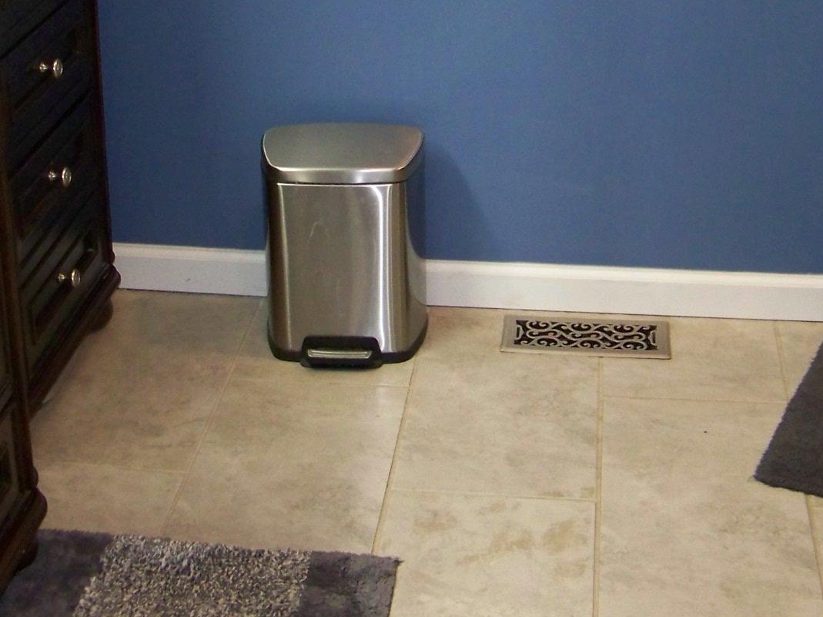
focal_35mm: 69
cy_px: 133
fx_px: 1640
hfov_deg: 28.1
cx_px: 302
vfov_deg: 21.1
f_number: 2.8
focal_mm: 5.85
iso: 200
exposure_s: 1/30
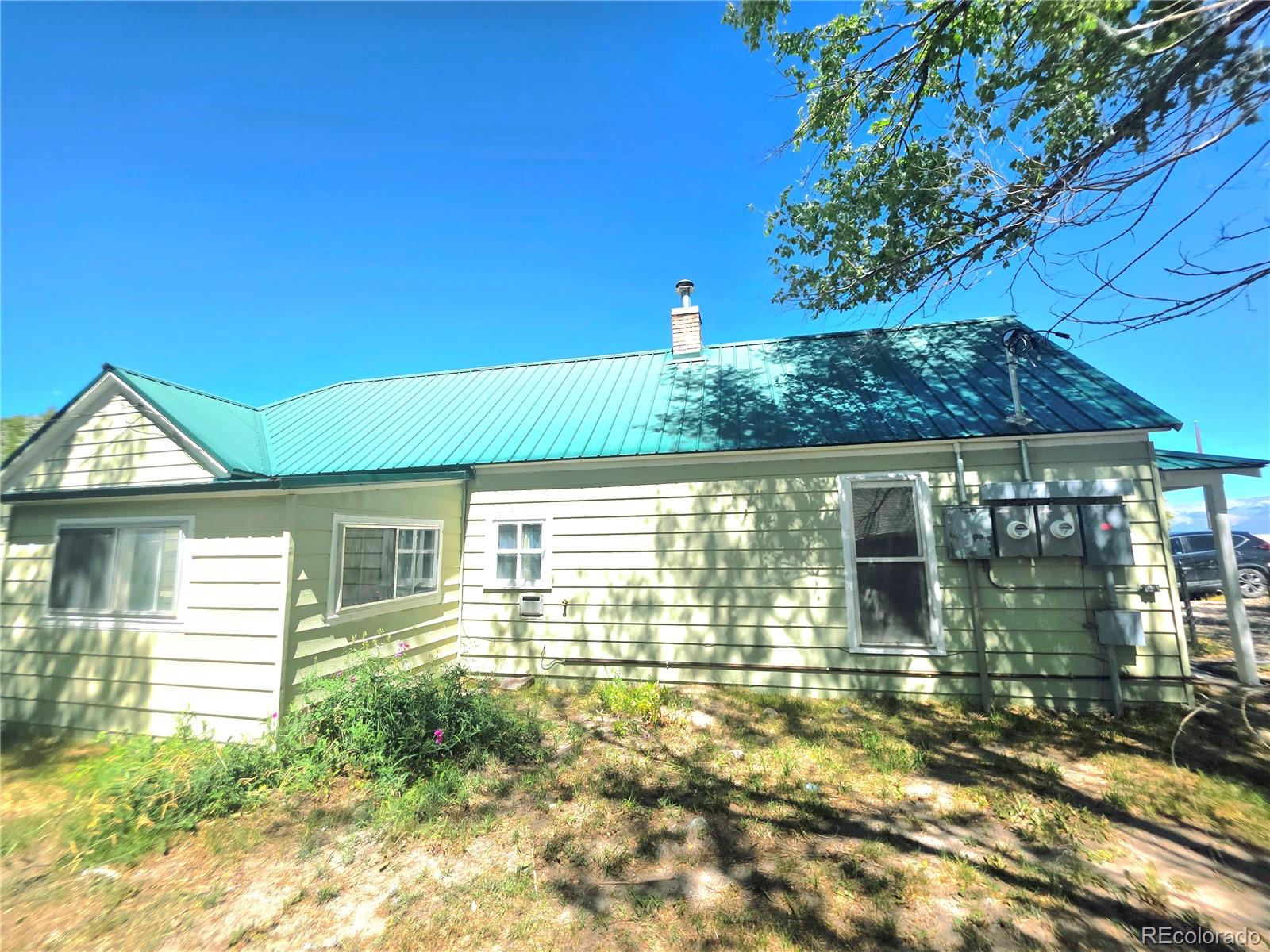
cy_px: 476
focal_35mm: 13
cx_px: 635
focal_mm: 2.2
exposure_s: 1/1667
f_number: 1.9
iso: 40
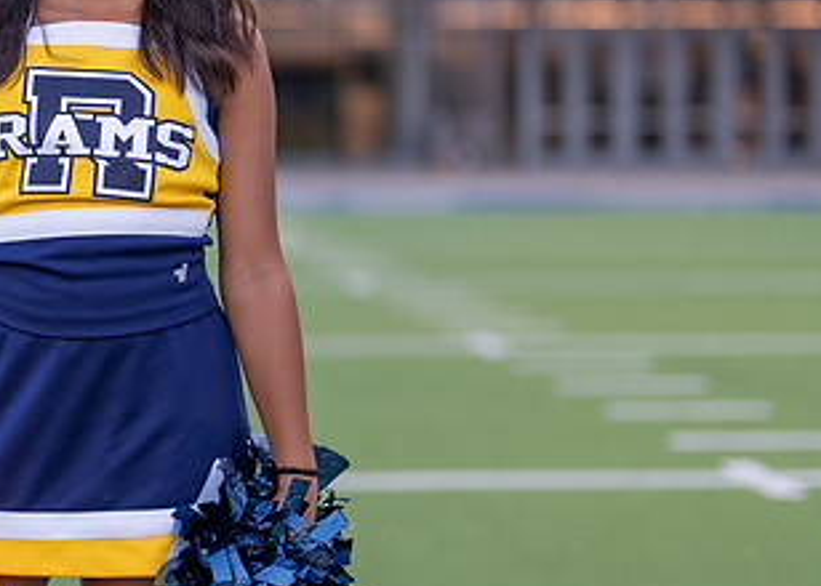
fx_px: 2658
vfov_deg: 12.6
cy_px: 244
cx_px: 142
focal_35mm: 114
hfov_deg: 17.4
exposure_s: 1/320
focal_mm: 50
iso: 100
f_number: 1.2
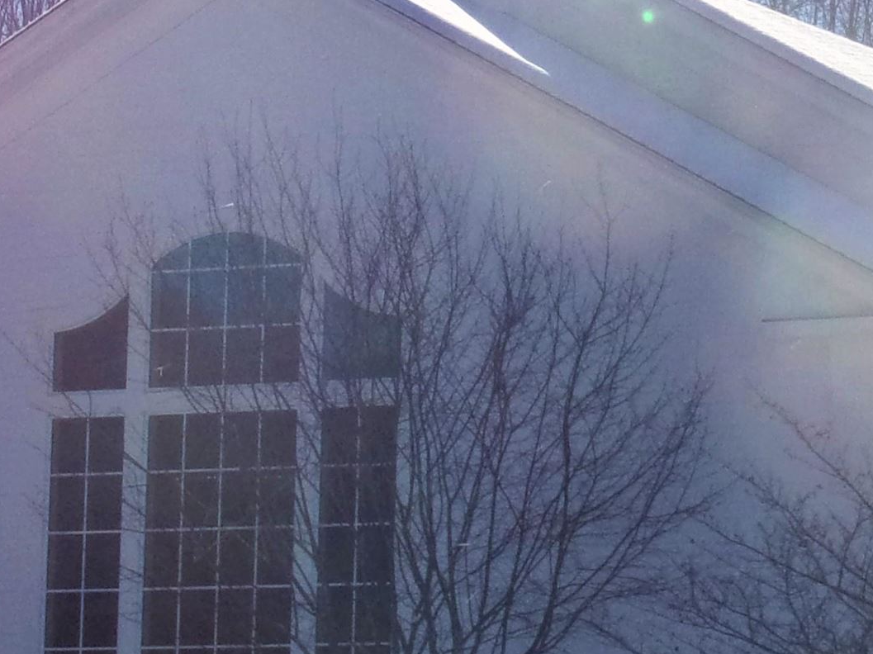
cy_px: 130
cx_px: 943
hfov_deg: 12.4
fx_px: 3958
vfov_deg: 9.4
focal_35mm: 157
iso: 80
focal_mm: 9.8
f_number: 14.38
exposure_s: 1/140
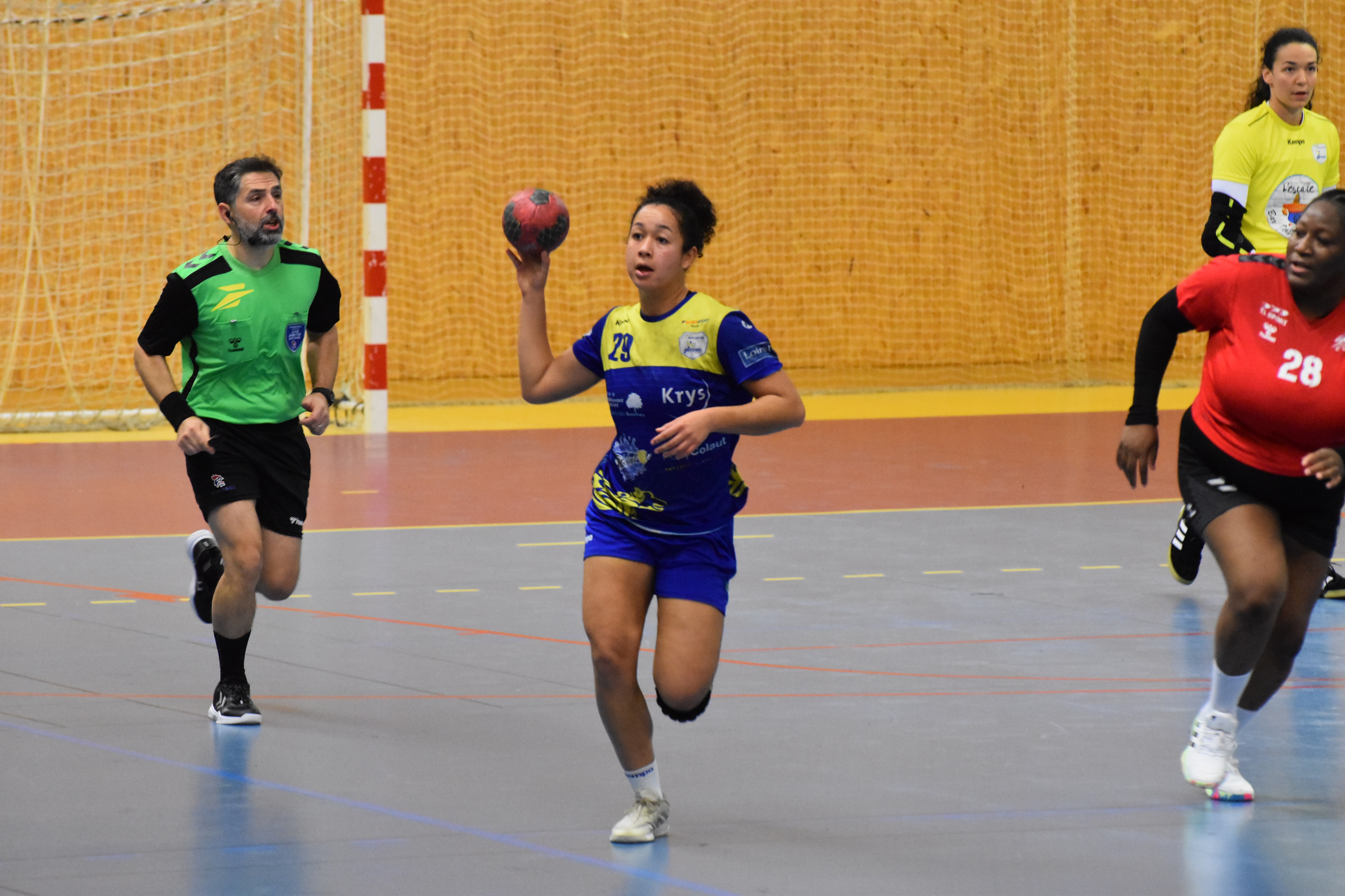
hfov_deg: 7.6
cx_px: 672
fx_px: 10087
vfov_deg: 5.1
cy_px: 448
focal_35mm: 270
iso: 5000
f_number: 5
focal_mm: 180
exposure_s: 1/250
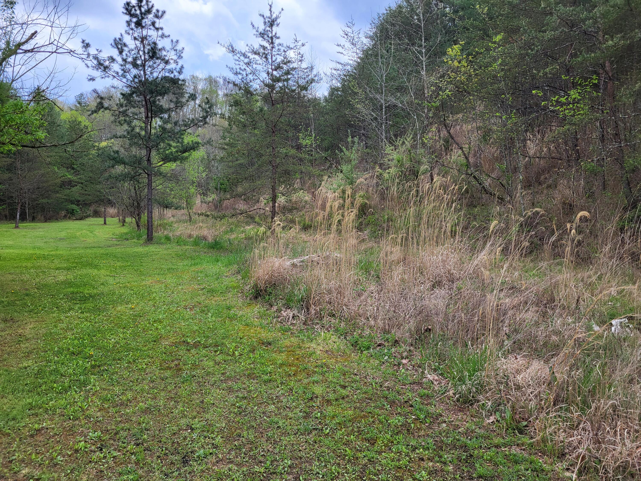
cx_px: 320
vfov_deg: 53.1
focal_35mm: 26
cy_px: 240
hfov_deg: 67.3
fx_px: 481
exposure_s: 1/934
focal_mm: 5.4
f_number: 1.8
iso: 40
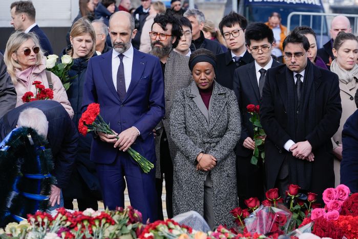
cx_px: 179
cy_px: 120
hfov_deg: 15.2
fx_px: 1342
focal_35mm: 135
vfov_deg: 10.2
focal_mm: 135
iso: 400
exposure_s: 1/1600
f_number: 6.3
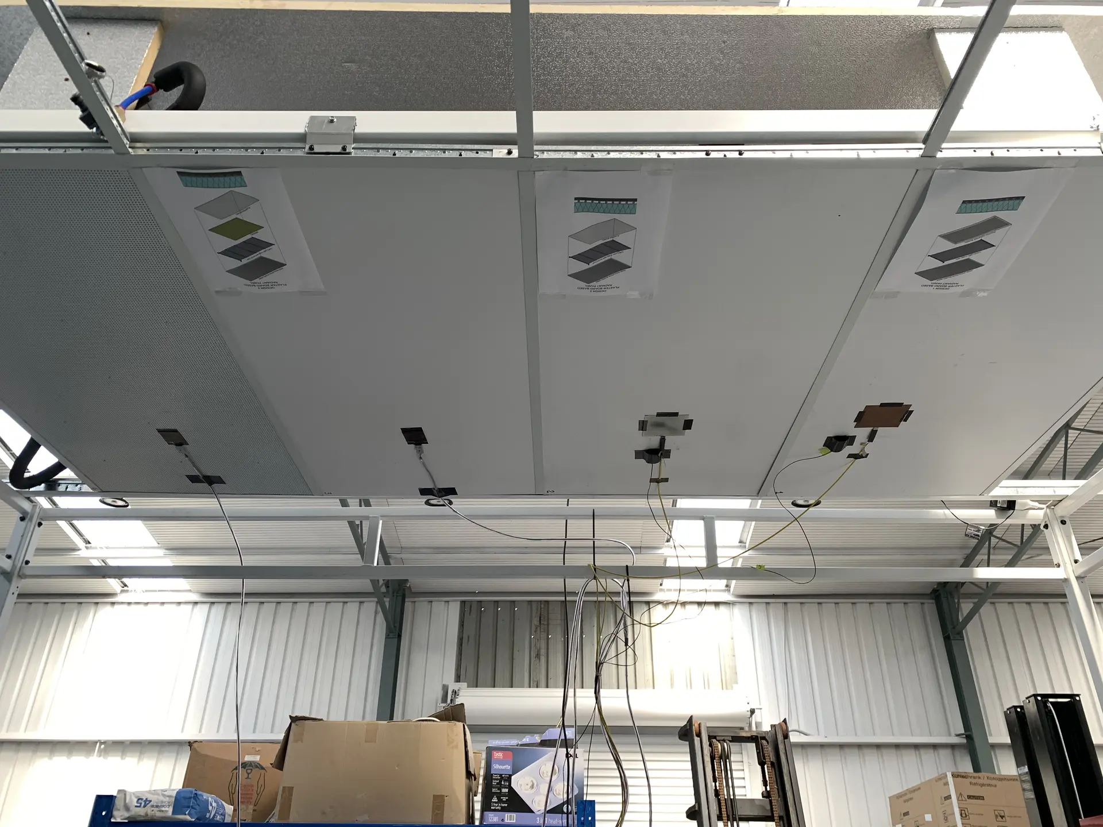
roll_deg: -1.3
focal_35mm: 26
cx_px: 552
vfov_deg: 53.1
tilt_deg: +30.2
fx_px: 828
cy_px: 414
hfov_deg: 67.3
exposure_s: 1/93
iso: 100
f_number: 1.8
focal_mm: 4.25
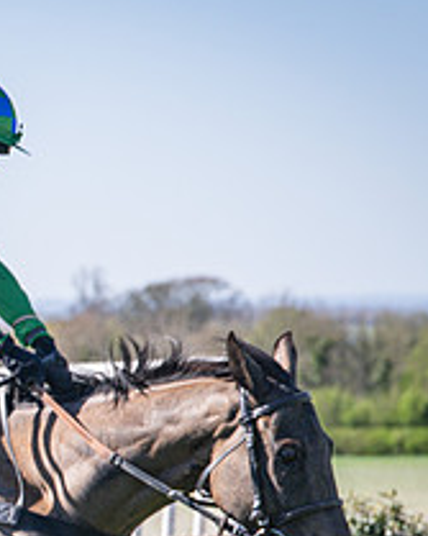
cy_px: 536
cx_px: -56
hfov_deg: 5.7
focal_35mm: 272
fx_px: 4310
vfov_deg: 7.1
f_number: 4
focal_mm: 70
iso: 200
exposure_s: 1/1600
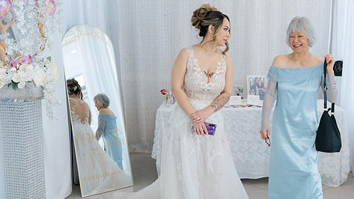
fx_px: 422
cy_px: 107
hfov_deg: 45.3
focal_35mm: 45
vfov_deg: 26.5
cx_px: 208
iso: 400
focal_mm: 35
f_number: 4
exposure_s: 1/200
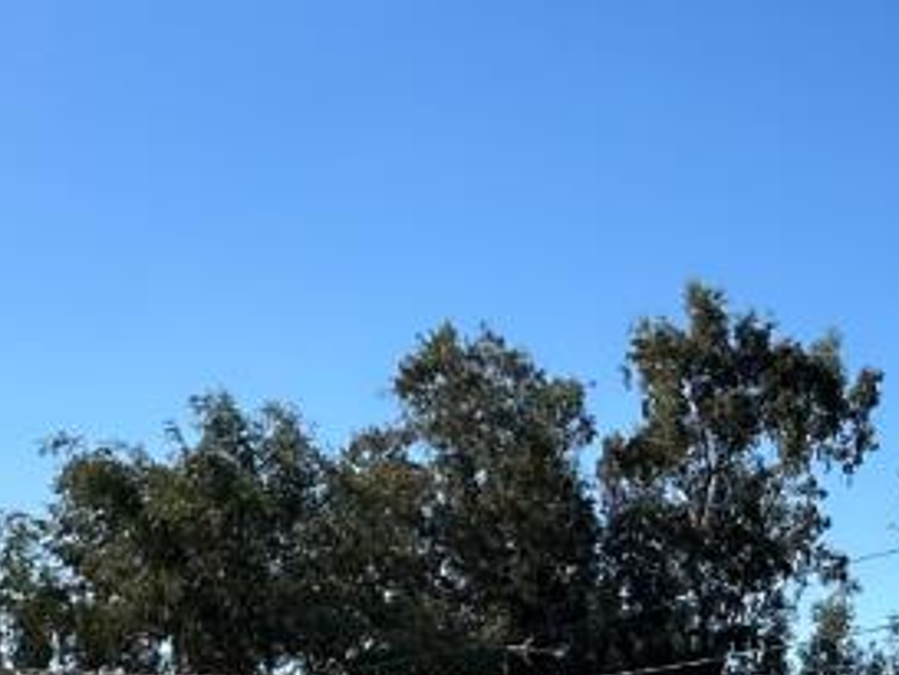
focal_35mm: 77
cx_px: 721
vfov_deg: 18.7
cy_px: 640
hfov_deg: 24.9
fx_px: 2001
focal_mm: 2.22
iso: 50
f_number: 2.2
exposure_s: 1/1855
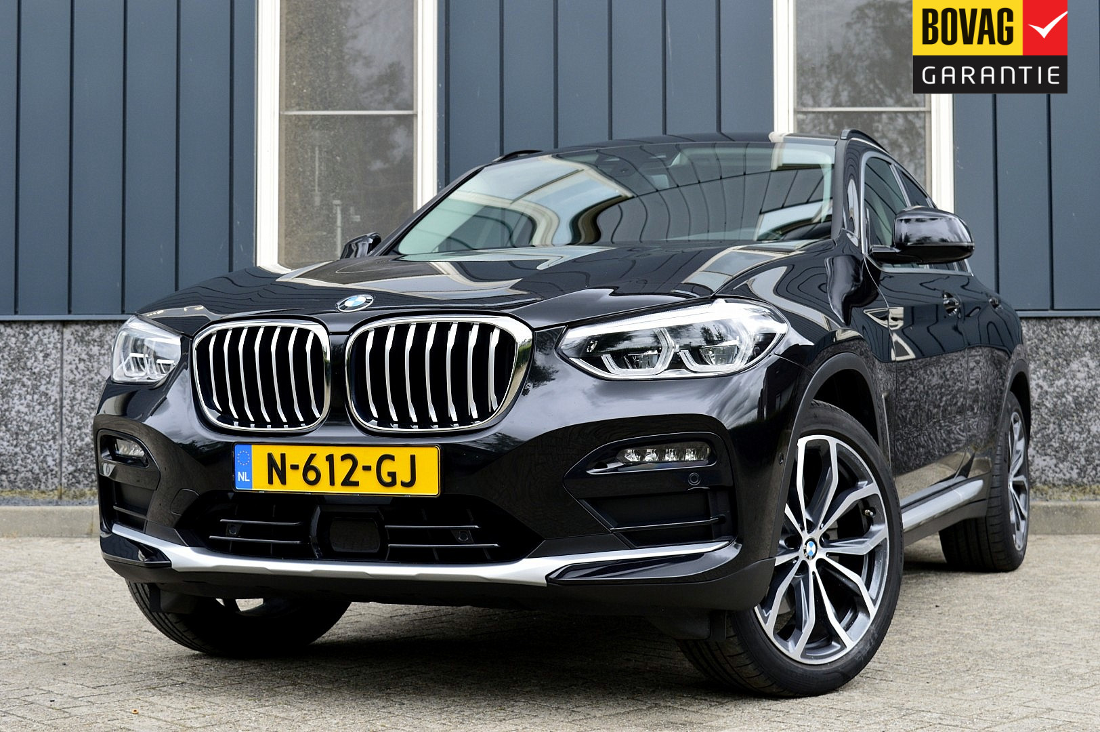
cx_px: 550
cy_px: 366
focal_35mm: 57
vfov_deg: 23.7
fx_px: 1740
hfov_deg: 35.1
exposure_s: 1/100
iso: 400
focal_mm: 38
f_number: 9
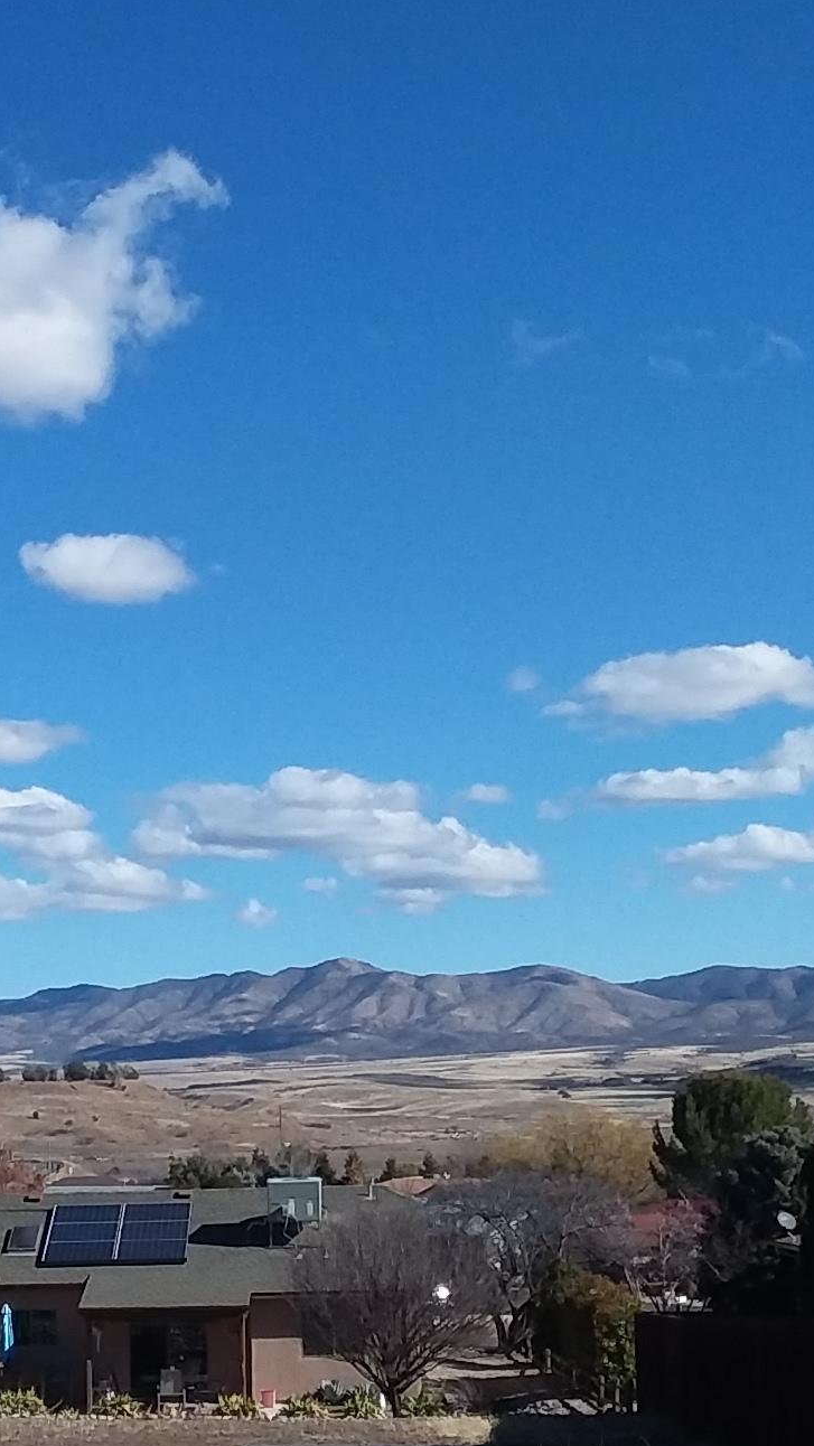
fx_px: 2417
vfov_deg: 33.1
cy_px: 913
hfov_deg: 19.0
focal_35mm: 63
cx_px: 185
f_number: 1.9
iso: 40
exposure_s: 1/1884
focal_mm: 2.47
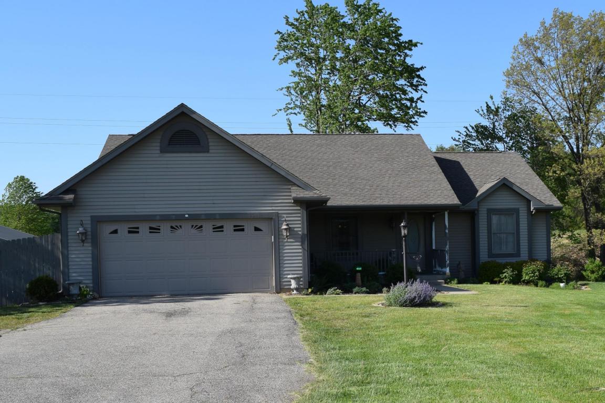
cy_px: 202
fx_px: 504
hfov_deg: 61.9
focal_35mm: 30
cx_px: 302
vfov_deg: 43.6
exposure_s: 1/400
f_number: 9
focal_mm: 20
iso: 200
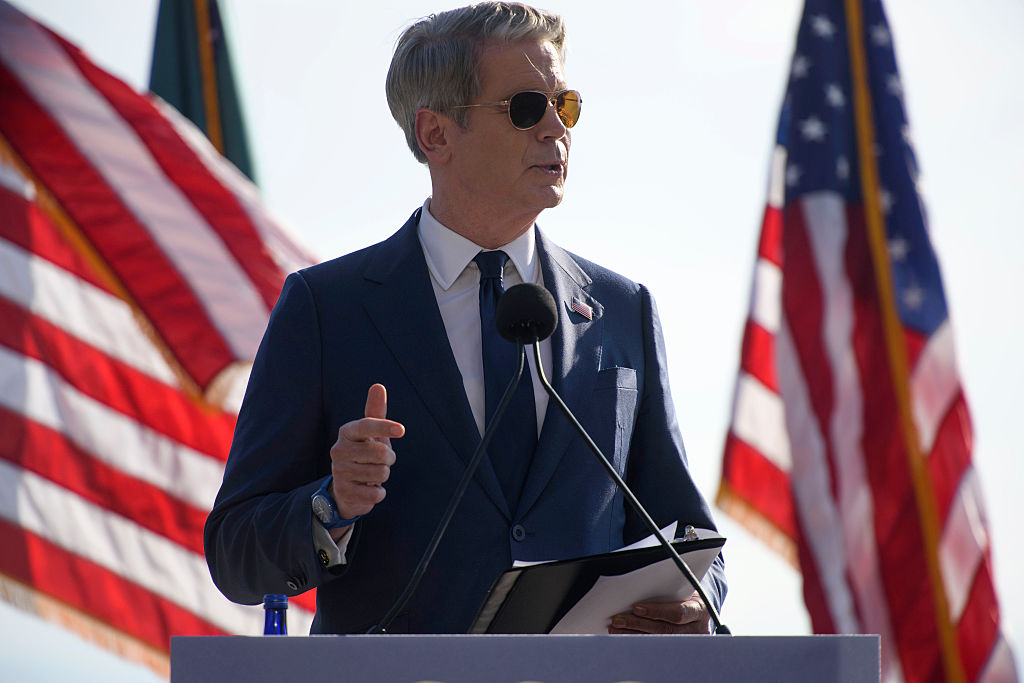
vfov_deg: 4.9
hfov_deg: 7.4
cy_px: 342
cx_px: 512
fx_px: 7965
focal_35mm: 280
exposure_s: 1/2500
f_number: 4.5
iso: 250
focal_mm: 280
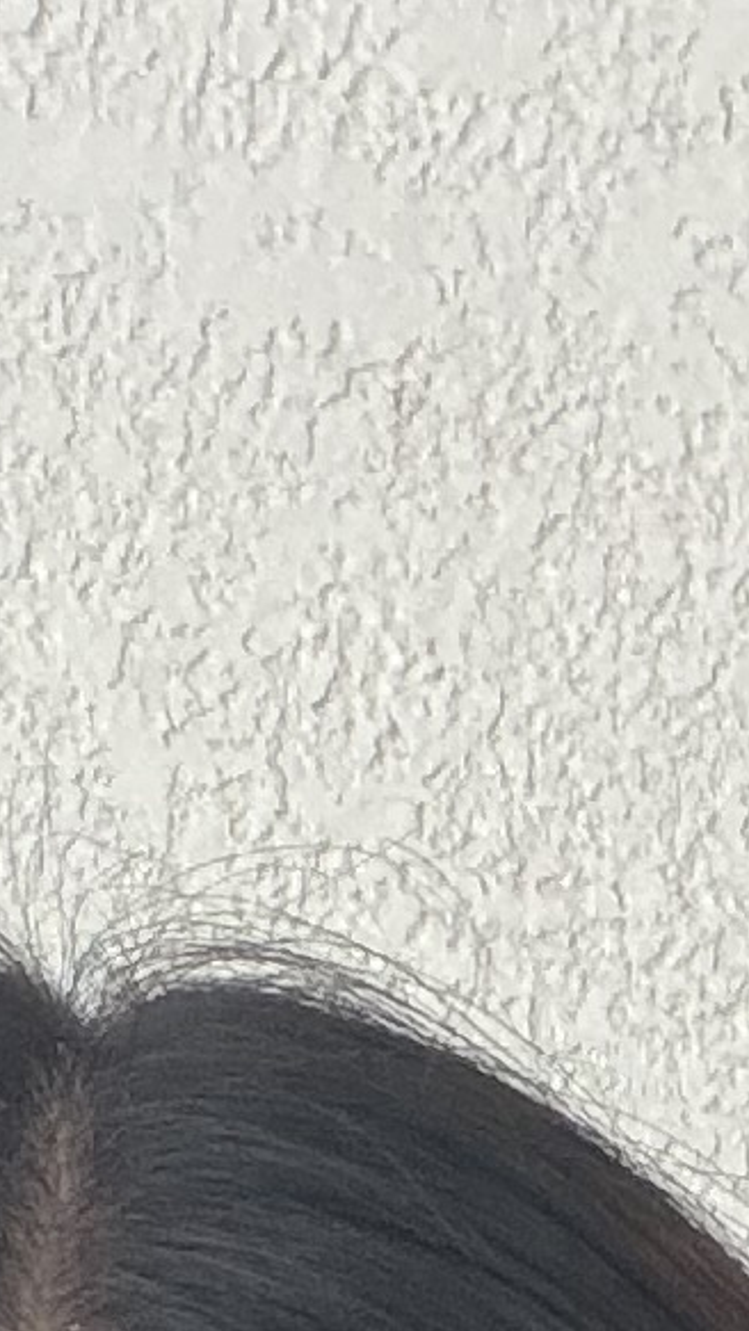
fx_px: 6107
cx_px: 107
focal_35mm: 173
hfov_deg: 7.0
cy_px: 3413
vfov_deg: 10.4
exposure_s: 1/60
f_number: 1.9
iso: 160
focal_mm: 2.71
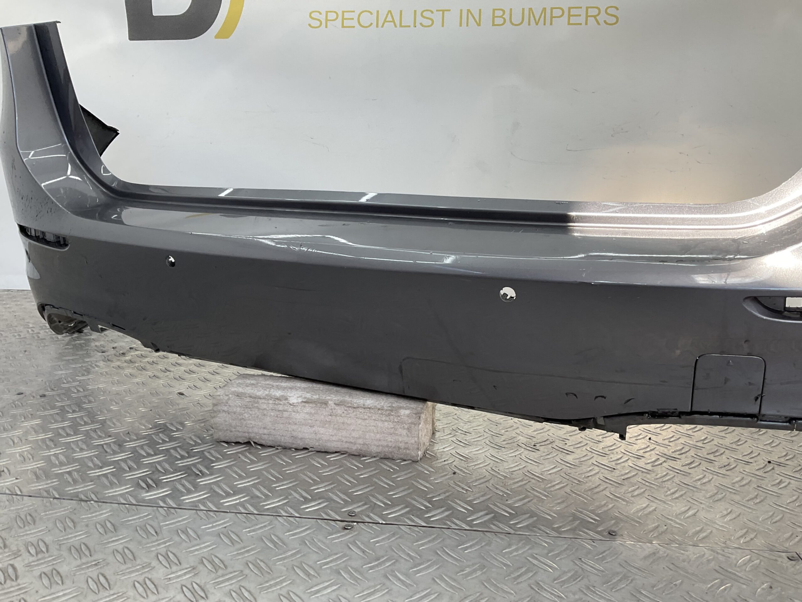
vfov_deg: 48.2
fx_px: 672
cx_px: 401
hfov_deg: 61.7
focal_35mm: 29
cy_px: 301
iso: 16
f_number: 1.8
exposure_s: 1/120
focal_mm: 3
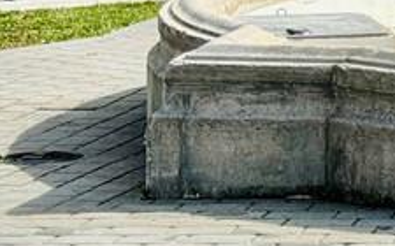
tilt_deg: -4.0
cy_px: -88
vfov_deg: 5.6
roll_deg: -1.6
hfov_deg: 8.5
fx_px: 2494
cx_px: 857
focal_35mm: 232
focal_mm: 6.86
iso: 64
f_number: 1.78
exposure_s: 1/2611
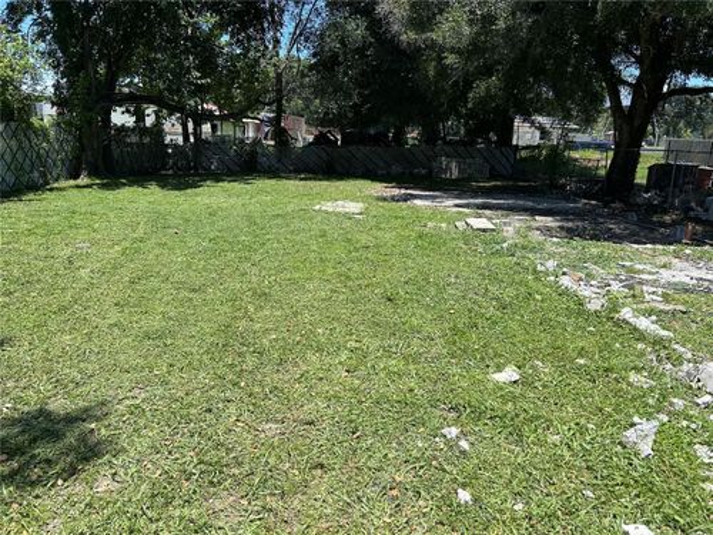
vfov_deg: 53.1
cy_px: 268
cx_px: 356
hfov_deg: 67.3
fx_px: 536
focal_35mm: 26
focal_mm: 5.7
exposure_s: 1/2571
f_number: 1.5
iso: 50
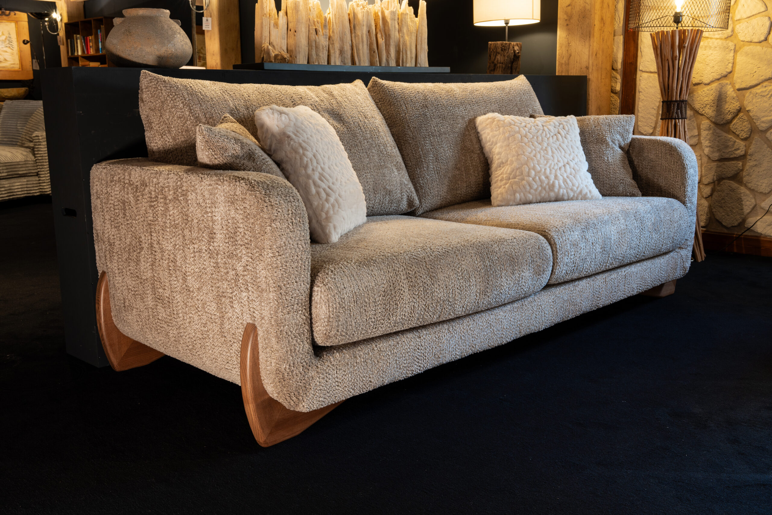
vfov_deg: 35.9
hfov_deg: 51.9
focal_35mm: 37
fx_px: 793
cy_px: 258
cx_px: 386
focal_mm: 37
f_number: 11
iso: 200
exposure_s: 1/1.67
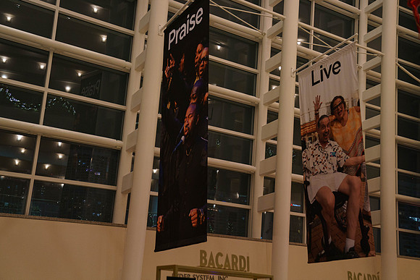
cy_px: 140
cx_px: 210
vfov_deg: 29.9
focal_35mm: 45
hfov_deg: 43.6
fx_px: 525
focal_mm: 45
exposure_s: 1/200
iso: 3200
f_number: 3.2
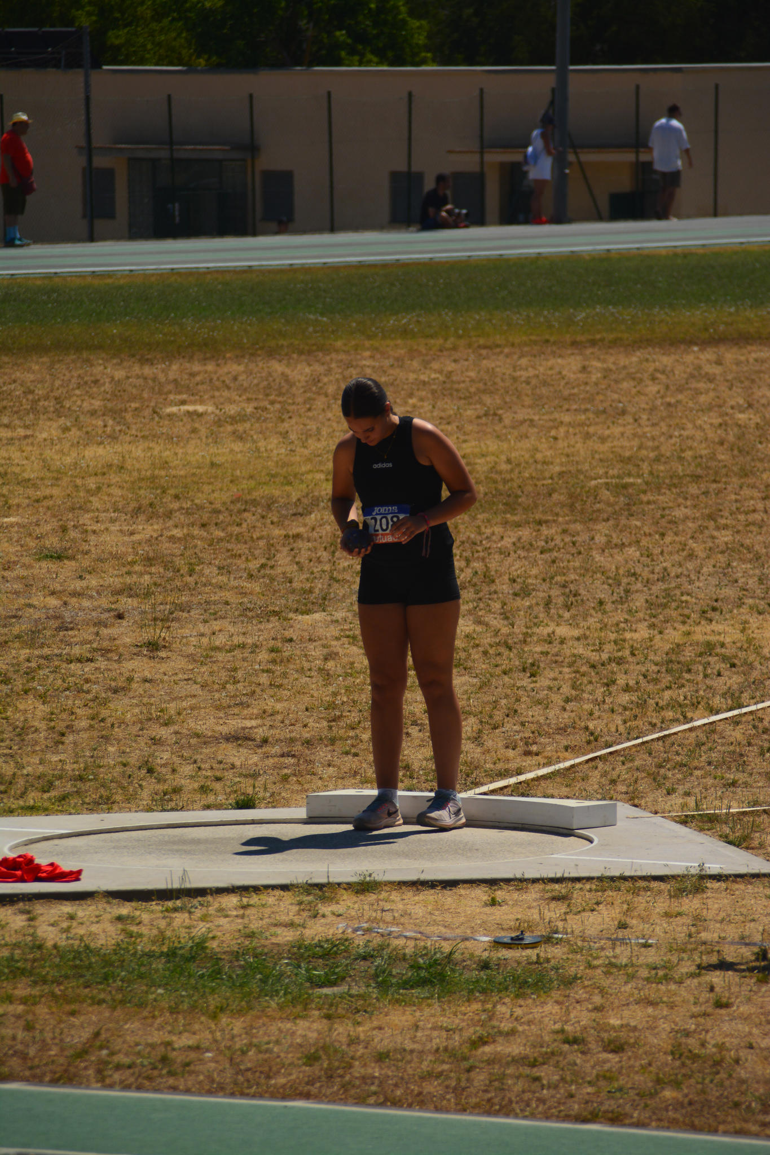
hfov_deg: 4.6
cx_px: 385
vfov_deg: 6.9
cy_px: 578
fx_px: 9626
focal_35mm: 300
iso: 250
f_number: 6.3
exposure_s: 1/2000
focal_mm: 200
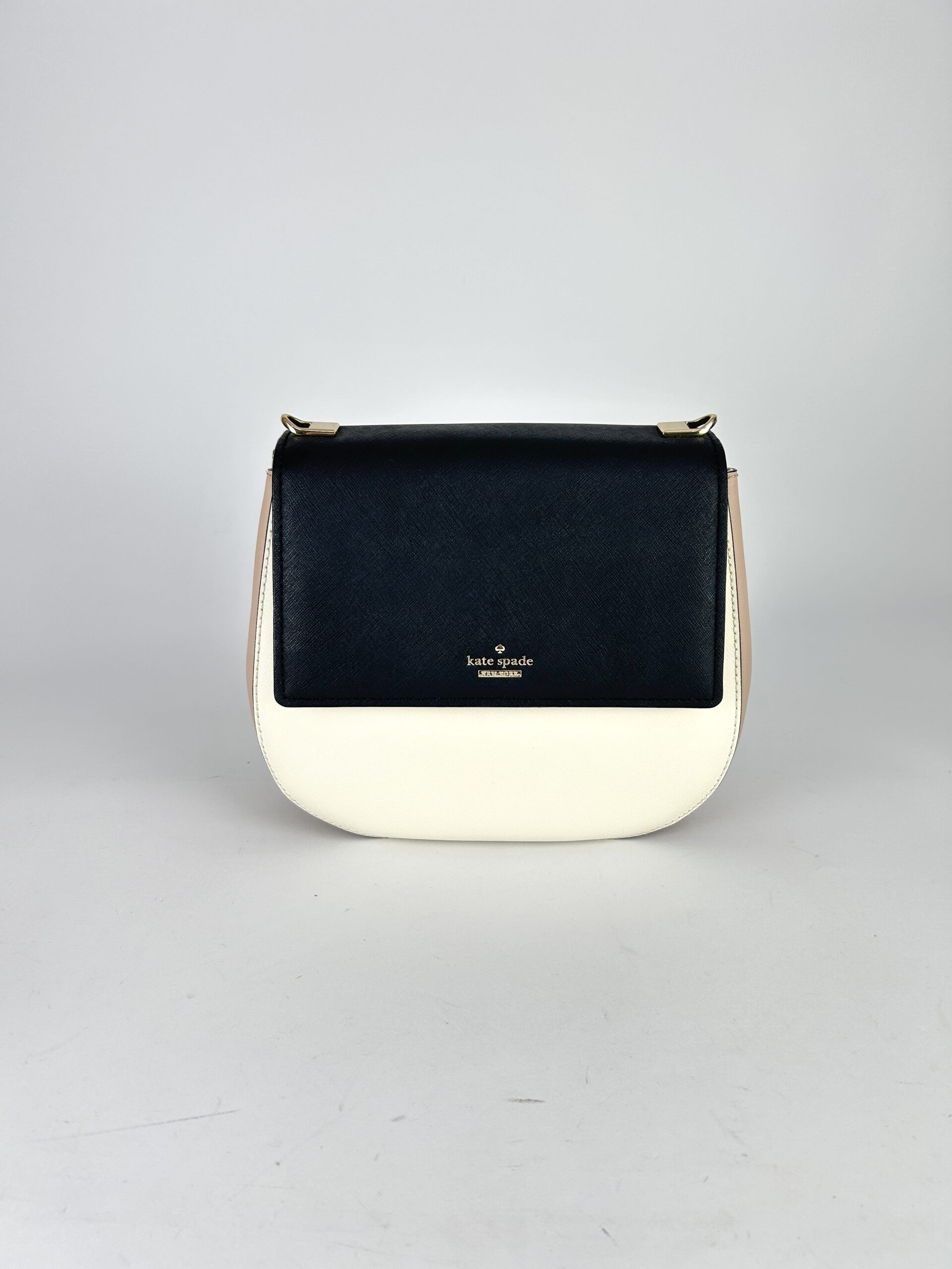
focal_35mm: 26
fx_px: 953
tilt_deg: -20.0
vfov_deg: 67.3
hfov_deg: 53.1
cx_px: 476
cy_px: 634
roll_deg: -1.1
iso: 40
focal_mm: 5.7
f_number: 1.5
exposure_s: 1/224
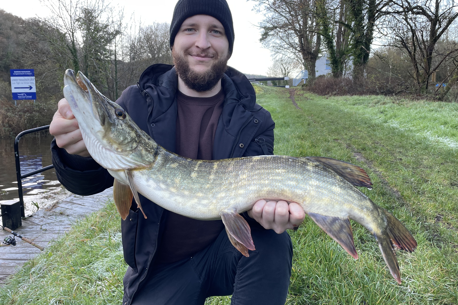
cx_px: 233
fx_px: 356
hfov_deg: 65.5
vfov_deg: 46.4
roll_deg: +1.2
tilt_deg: -6.9
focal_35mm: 28
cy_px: 145
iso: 50
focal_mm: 4.2
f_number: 1.6
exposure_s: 1/121
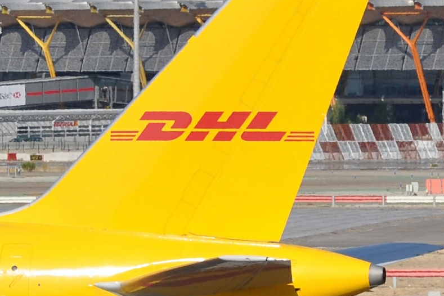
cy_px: 327
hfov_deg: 2.7
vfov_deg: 1.8
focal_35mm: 773
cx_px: -509
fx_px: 9533
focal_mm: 116
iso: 200
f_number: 8
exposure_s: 1/1000
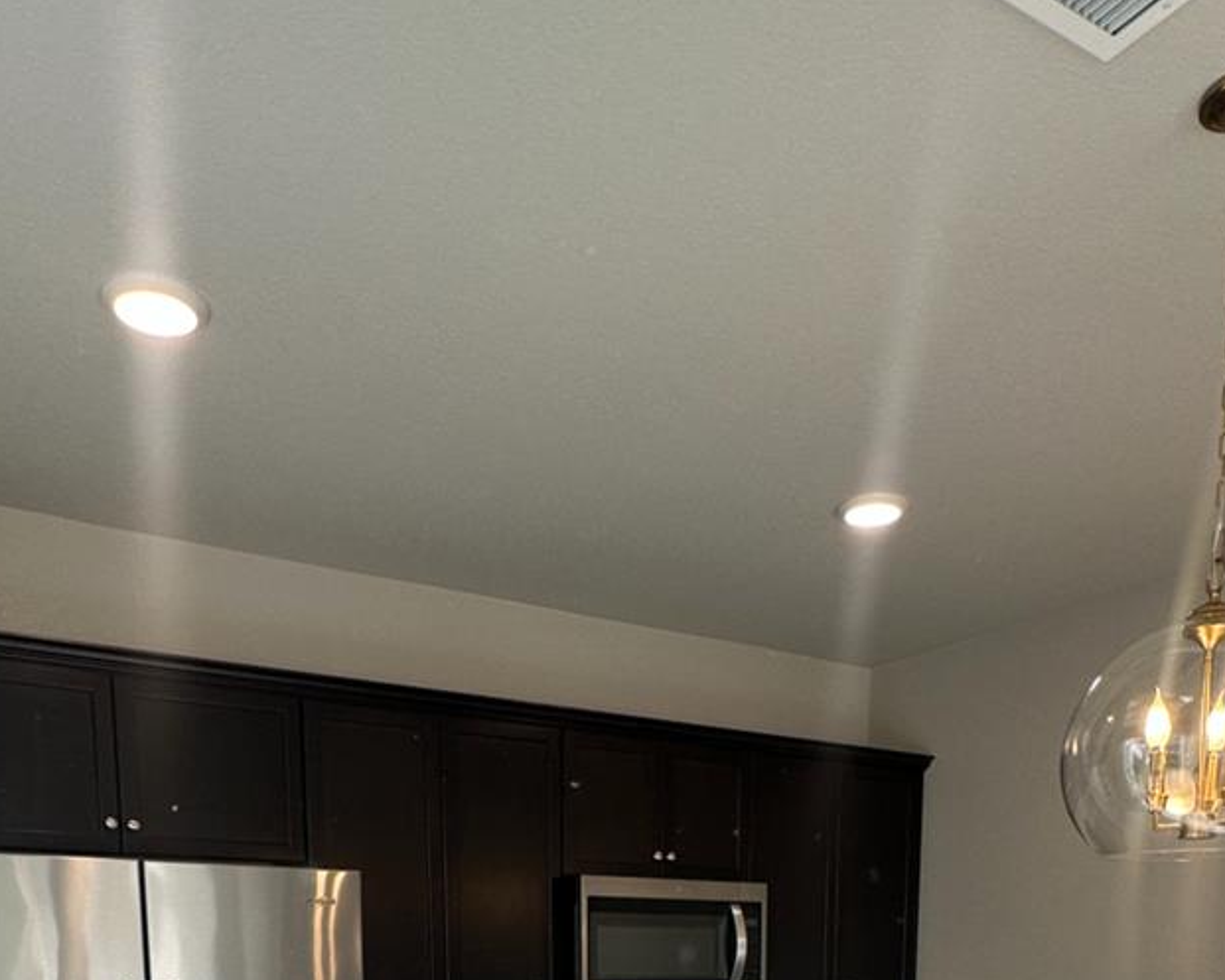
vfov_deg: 35.6
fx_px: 1197
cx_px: 611
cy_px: 1157
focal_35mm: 33
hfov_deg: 54.2
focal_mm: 2.22
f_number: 2.2
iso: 64
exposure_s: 1/120
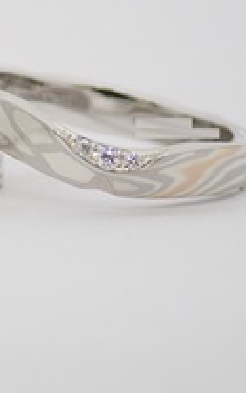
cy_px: 157
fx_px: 1907
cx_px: -46
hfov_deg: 7.3
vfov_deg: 11.8
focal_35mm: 178
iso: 200
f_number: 4.1
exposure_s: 1/125
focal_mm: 13.65
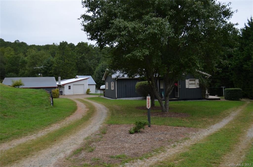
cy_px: 84
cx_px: 126
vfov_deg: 36.7
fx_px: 252
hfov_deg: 53.3
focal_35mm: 36
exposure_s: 1/125
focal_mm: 24
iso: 100
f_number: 5.6
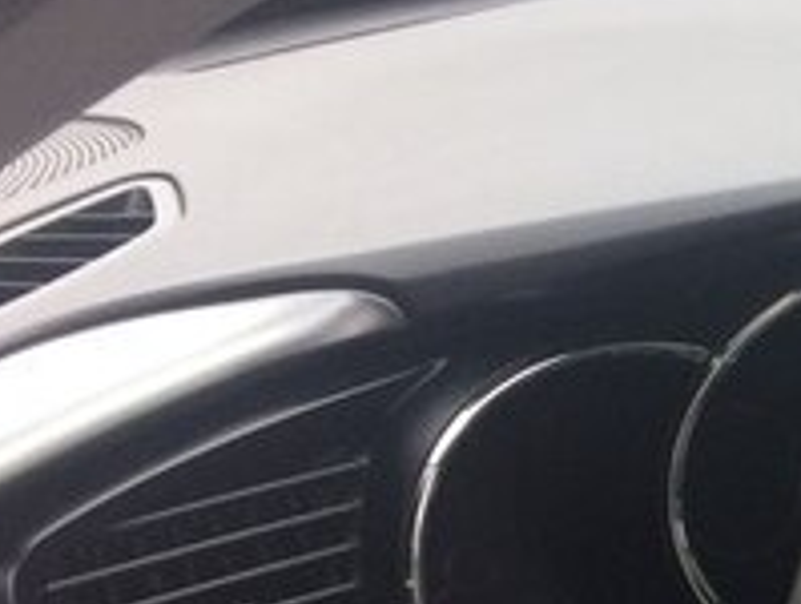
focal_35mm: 96
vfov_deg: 15.0
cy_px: 707
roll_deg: -1.2
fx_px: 2225
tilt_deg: -27.5
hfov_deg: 17.8
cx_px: 1264
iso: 40
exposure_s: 1/33
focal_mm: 4.15
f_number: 2.2
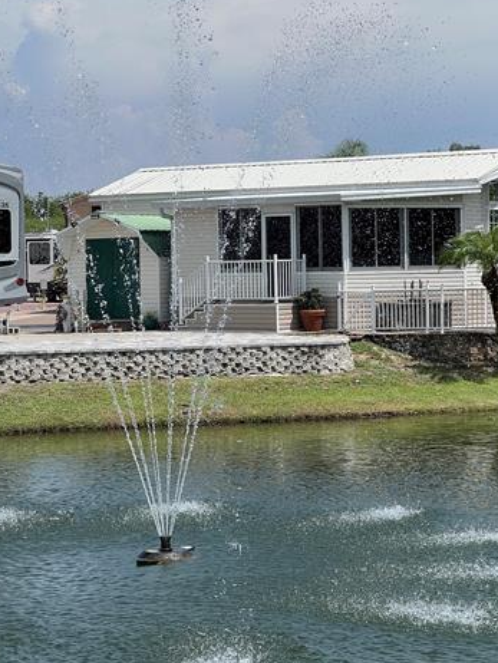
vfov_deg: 19.6
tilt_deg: -2.4
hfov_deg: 14.8
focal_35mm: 100
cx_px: 307
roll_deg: +0.9
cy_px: 342
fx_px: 1916
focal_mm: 9
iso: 32
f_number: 2.8
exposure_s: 1/1054
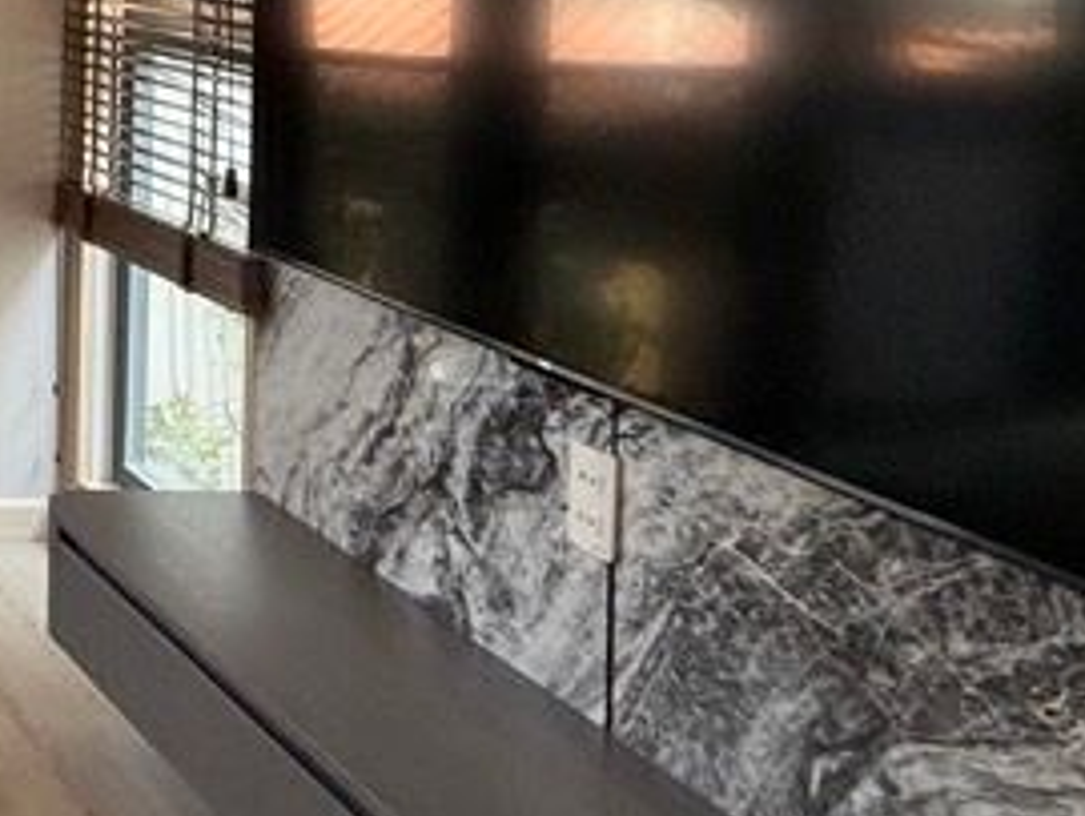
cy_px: -181
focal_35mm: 53
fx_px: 1663
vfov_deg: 24.7
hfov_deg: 22.8
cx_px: -808
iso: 64
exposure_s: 1/254
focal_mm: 2.22
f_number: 2.2
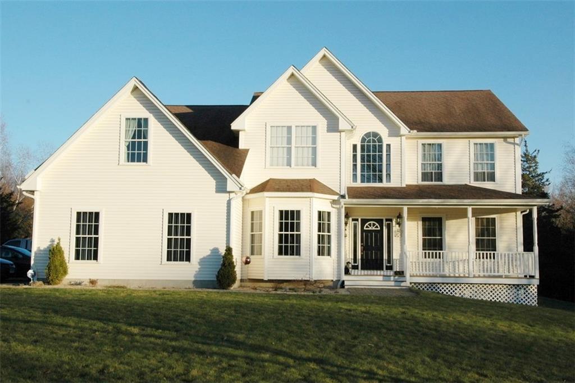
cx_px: 288
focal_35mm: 36
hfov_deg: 53.2
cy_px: 192
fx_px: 575
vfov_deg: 36.8
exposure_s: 1
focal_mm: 24
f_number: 11
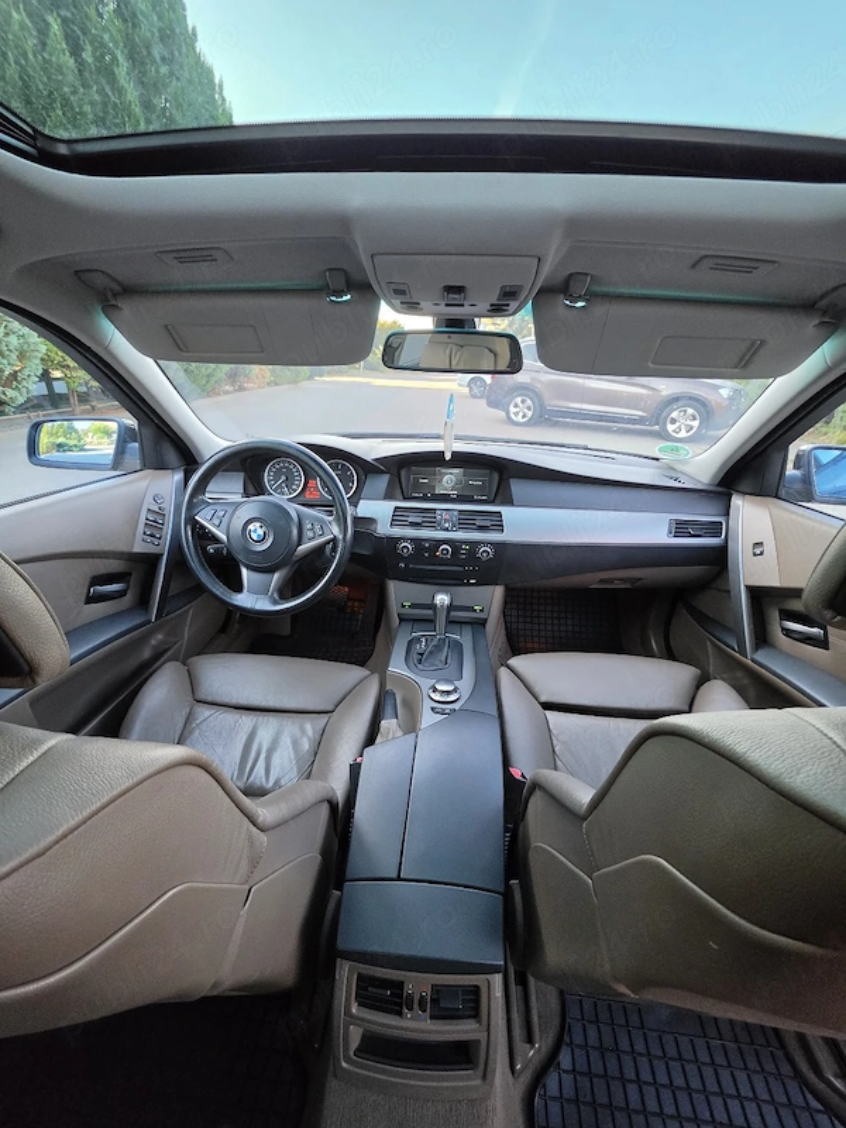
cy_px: 564
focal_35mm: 13
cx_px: 423
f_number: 1.9
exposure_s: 1/370
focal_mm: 2.2
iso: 500
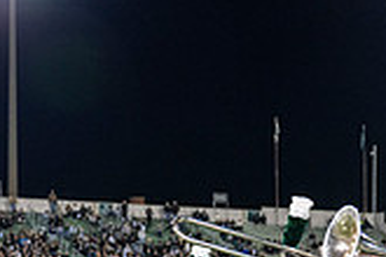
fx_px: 1244
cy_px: 443
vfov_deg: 11.1
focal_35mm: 116
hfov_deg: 17.6
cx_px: 220
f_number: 3.2
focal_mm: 33
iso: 1250
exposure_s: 1/500
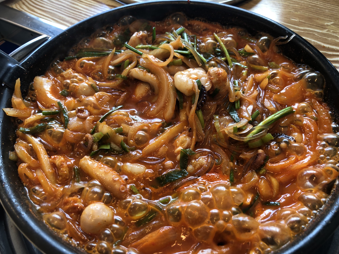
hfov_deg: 61.6
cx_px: 174
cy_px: 131
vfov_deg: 48.2
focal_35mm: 29
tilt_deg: -54.6
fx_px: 284
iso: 20
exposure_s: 1/30
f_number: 1.8
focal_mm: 4
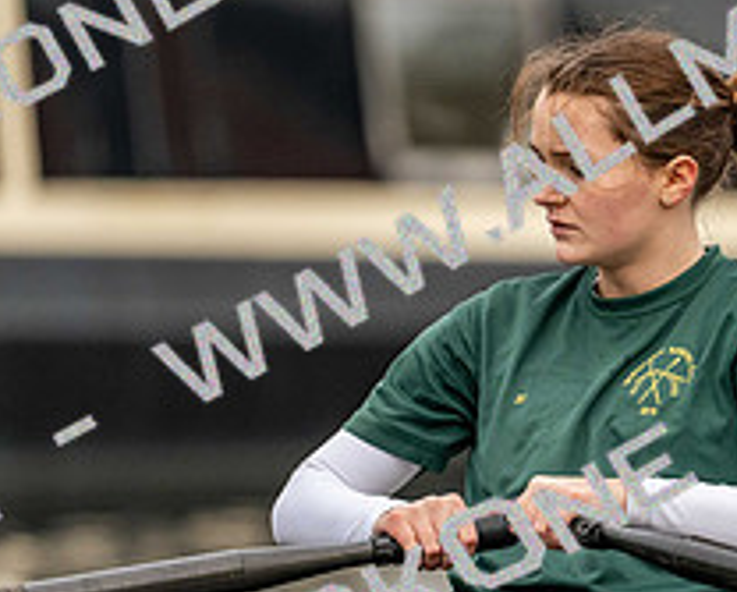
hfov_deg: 1.8
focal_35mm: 1046
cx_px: 592
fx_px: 22848
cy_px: 413
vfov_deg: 1.5
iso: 1250
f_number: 4.5
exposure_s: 1/2500
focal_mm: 400
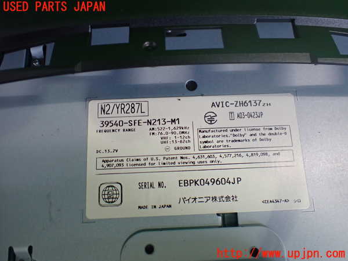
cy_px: 130
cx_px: 174
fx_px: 302
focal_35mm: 30
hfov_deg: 60.0
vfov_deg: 46.8
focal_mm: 5.4
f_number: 2.3
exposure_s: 1/125
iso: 400
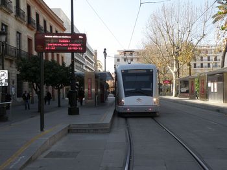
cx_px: 114
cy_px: 85
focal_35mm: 39
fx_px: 256
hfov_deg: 47.8
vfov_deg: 36.9
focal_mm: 6.97
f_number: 5.6
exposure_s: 1/125
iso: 64
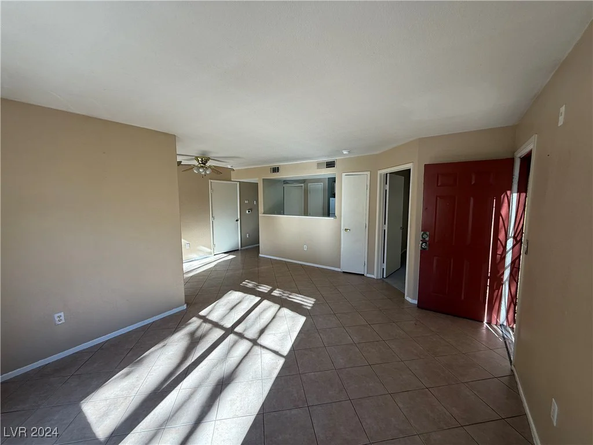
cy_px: 222
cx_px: 296
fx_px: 240
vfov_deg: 85.7
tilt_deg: -5.3
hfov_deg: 102.1
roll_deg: -0.3
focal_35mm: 14
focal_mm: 2.22
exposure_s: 1/131
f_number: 2.2
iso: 64
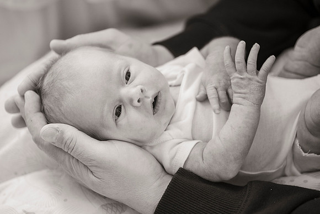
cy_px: 107
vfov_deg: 15.2
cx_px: 160
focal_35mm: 90
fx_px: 800
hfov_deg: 22.6
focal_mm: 90
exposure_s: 1/200
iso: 1000
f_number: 3.5
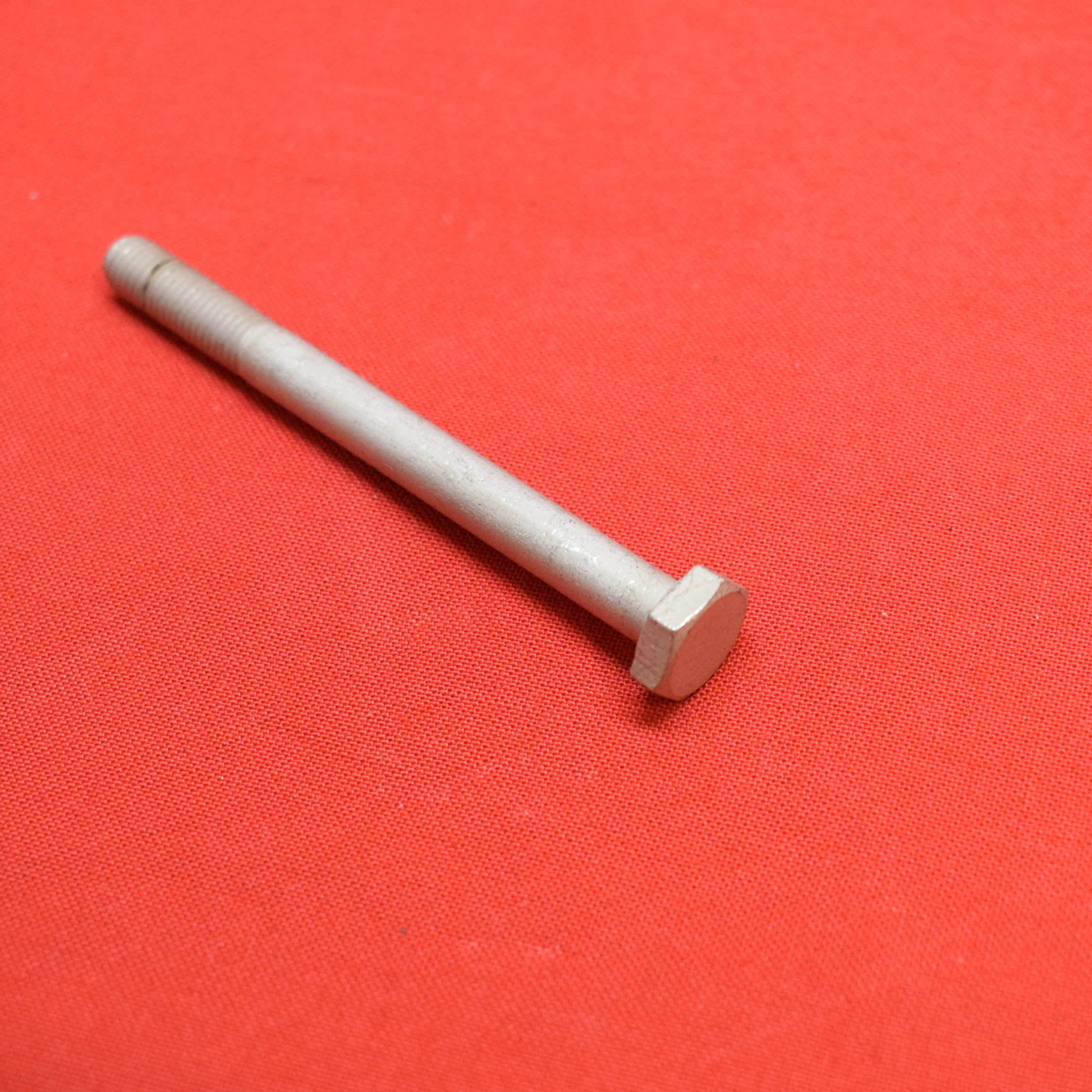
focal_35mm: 64
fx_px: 2279
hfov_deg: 26.9
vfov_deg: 26.9
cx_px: 552
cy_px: 601
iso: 2000
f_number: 5
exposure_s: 1/125
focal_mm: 25
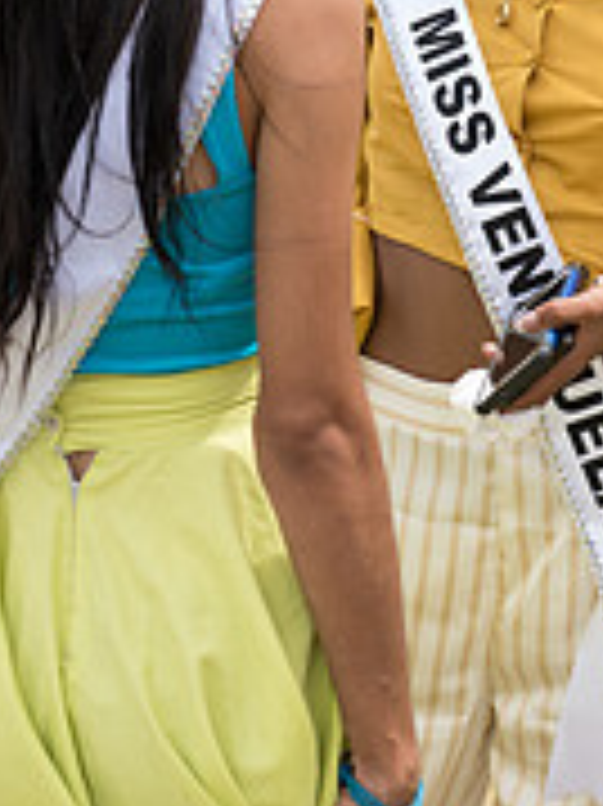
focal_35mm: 150
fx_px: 3488
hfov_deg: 9.9
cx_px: 378
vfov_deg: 13.0
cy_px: 59
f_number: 5.6
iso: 80
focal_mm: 62
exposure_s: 1/125
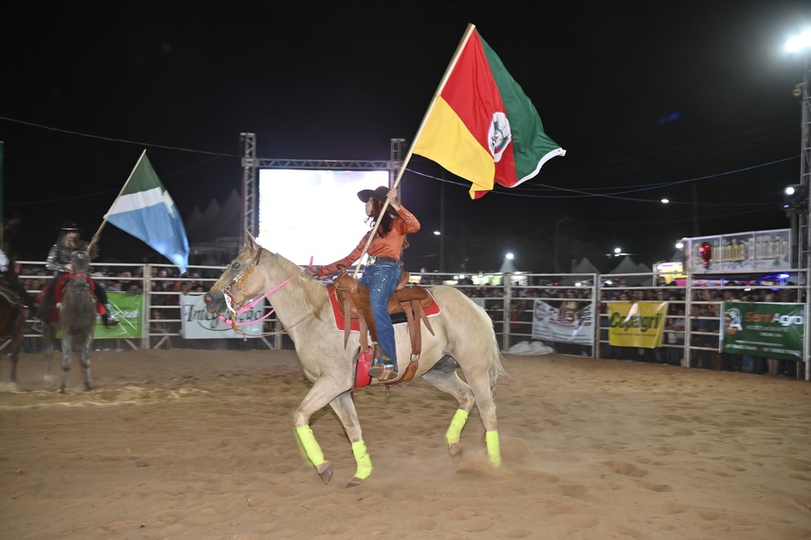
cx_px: 406
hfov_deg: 43.6
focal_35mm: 45
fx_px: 1013
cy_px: 270
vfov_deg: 29.8
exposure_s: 1/60
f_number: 4
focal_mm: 45
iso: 800
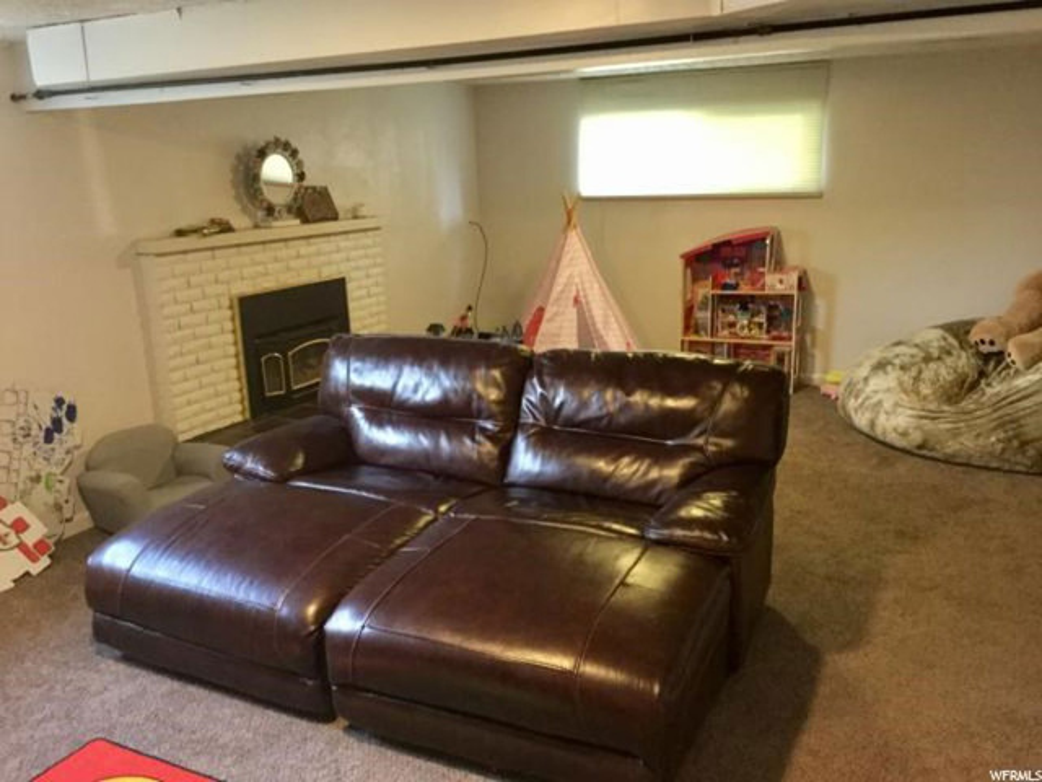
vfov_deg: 45.4
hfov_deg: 58.4
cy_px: 391
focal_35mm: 31
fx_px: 933
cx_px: 521
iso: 400
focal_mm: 3.3
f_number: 2.4
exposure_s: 1/15
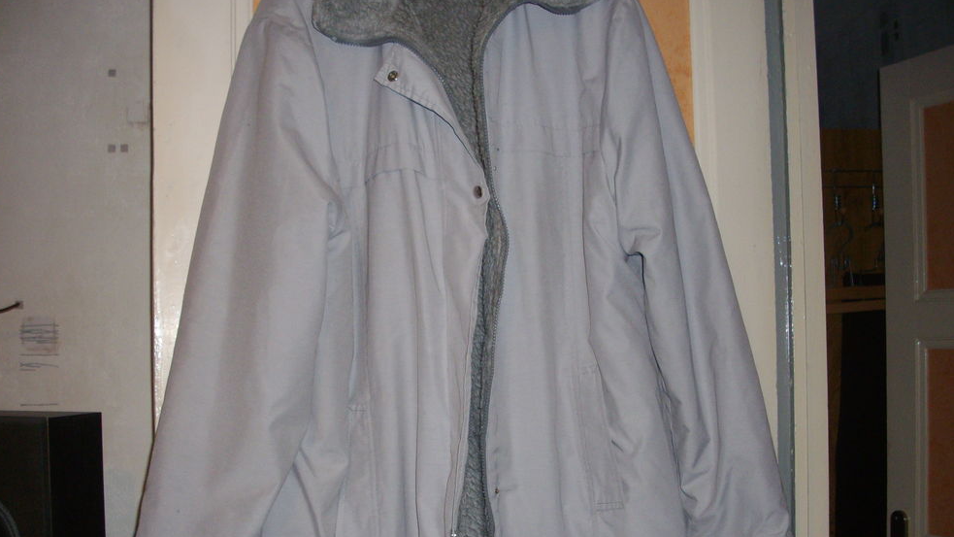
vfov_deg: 28.9
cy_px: 336
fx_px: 1037
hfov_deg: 49.4
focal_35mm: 41
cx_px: 473
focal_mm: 6.2
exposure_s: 1/50
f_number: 2.8
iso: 160
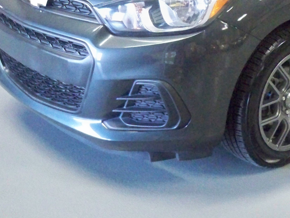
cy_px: -19
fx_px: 654
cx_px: 260
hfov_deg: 24.3
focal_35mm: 78
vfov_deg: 18.2
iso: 1600
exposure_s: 1/60
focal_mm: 6.3
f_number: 3.1
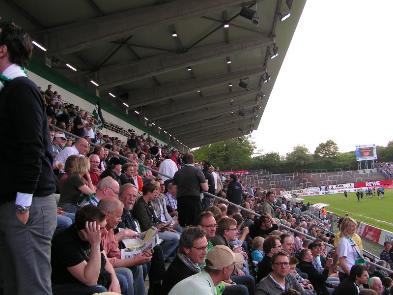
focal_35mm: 38
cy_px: 148
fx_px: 431
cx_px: 196
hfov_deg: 49.0
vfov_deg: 37.7
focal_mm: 5.8
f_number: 4.5
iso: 50
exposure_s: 1/125
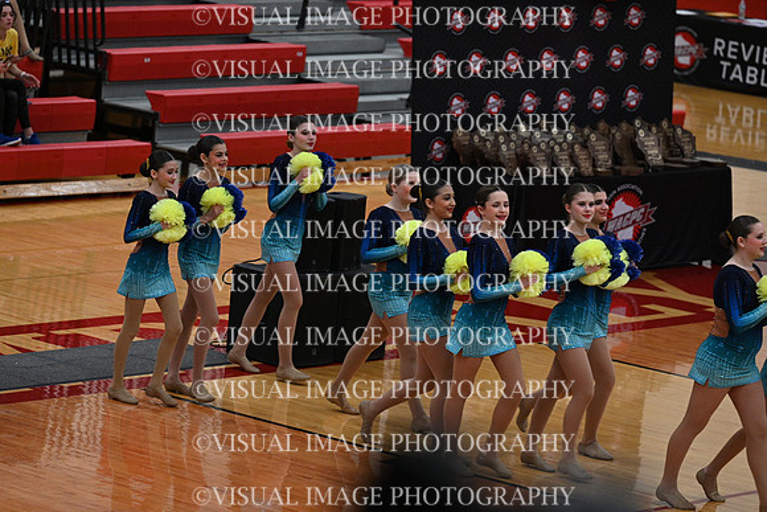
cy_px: 256
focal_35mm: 180
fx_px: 3836
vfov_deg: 7.6
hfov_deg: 11.4
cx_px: 384
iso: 4000
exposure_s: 1/400
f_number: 4
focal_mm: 180
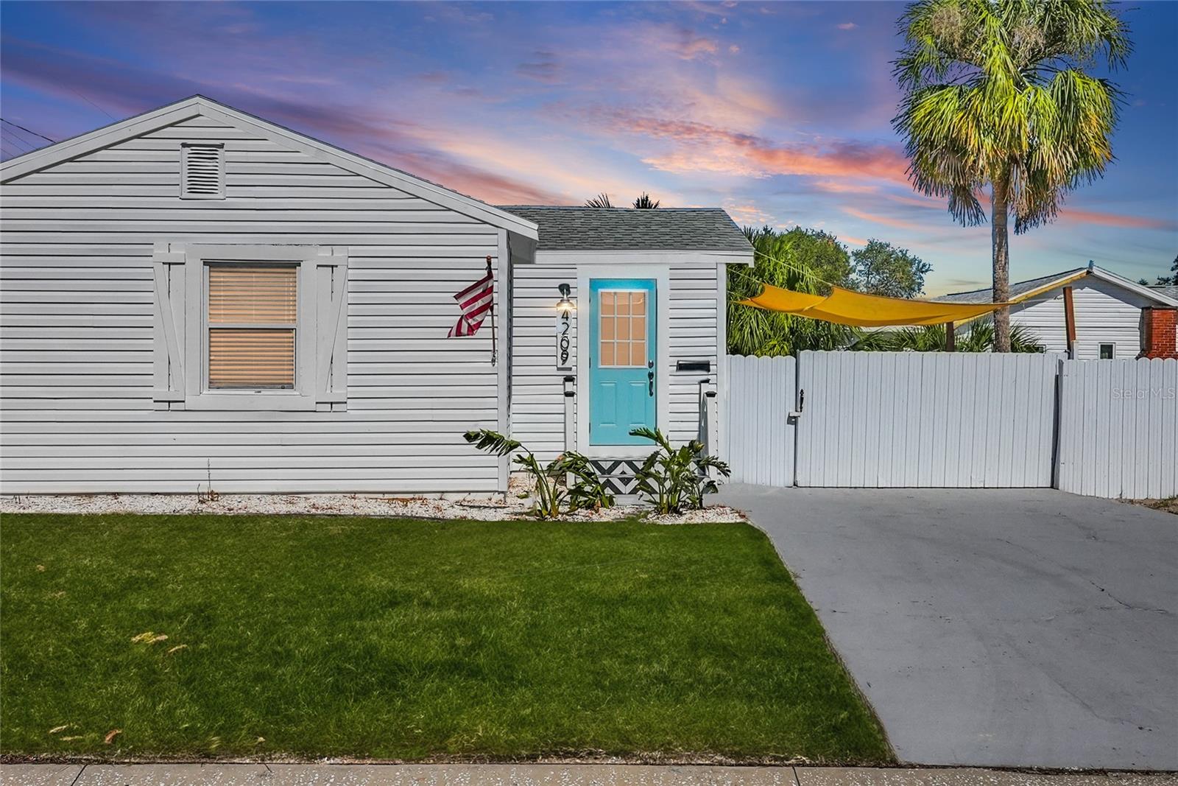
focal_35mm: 33
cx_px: 589
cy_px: 393
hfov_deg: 57.2
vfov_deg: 40.0
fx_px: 1080
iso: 1600
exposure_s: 1/8000
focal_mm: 22
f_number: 13
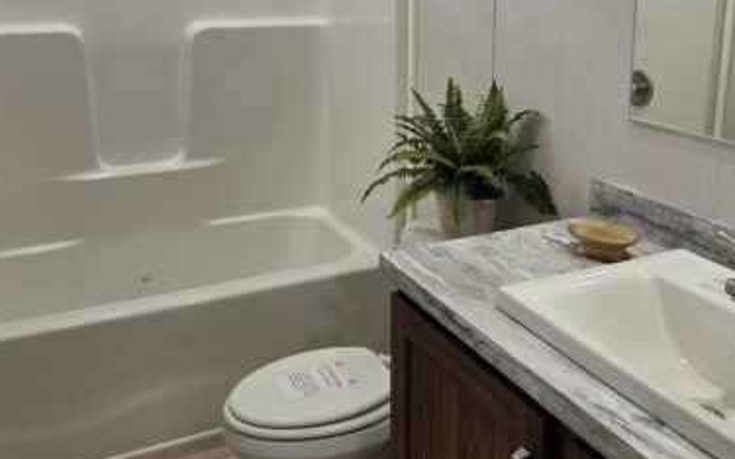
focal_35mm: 39
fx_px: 781
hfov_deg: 50.2
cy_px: 108
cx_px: 421
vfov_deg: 32.1
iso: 50
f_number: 1.8
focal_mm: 5.4
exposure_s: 1/120
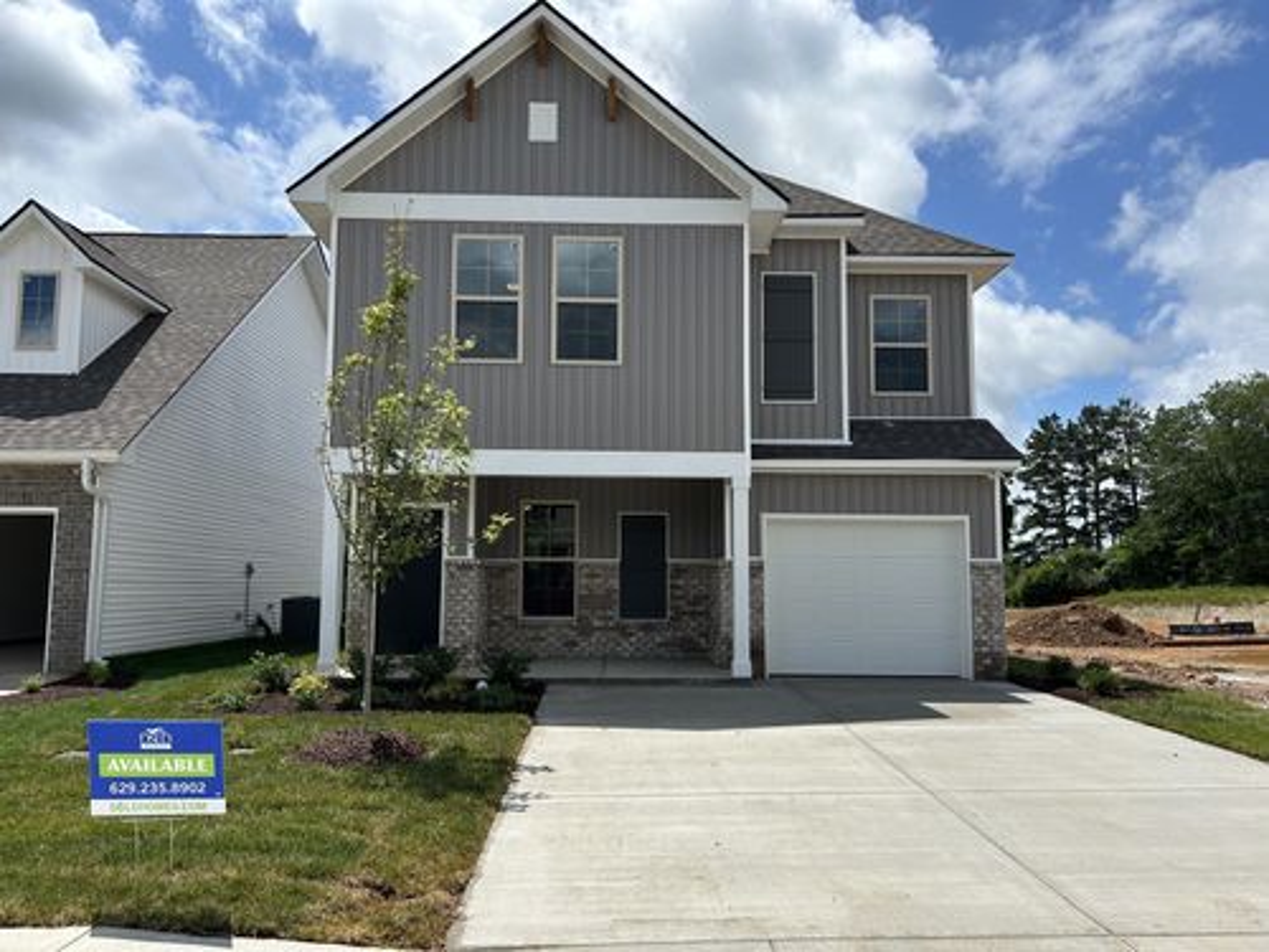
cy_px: 476
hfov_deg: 67.3
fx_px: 953
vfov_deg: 53.1
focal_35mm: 26
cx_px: 634
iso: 50
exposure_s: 1/6211
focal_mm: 5.7
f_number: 1.5
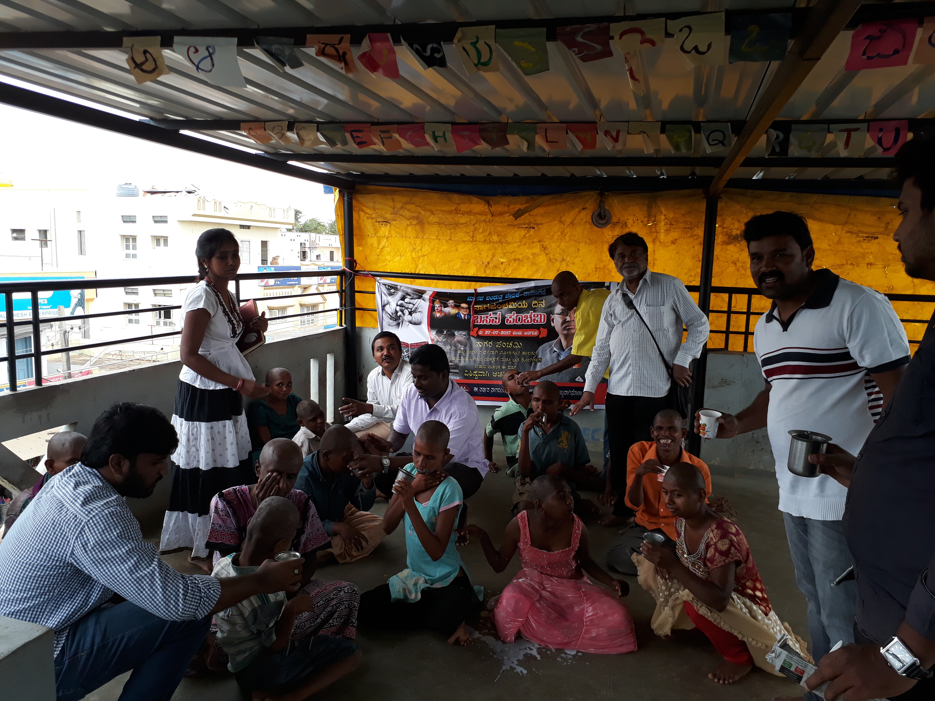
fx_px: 729
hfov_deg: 65.3
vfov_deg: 51.4
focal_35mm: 27
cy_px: 350
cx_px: 468
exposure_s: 1/113
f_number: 1.9
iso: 40
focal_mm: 3.6
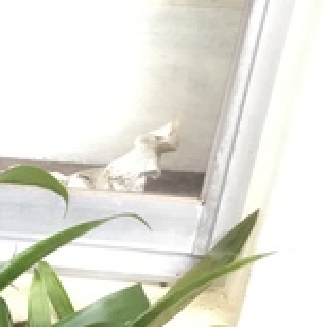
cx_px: -200
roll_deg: -0.9
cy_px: 383
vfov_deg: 18.6
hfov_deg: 17.1
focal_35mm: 89
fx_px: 951
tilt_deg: -32.1
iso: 40
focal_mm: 3.3
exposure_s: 1/30
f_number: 2.4
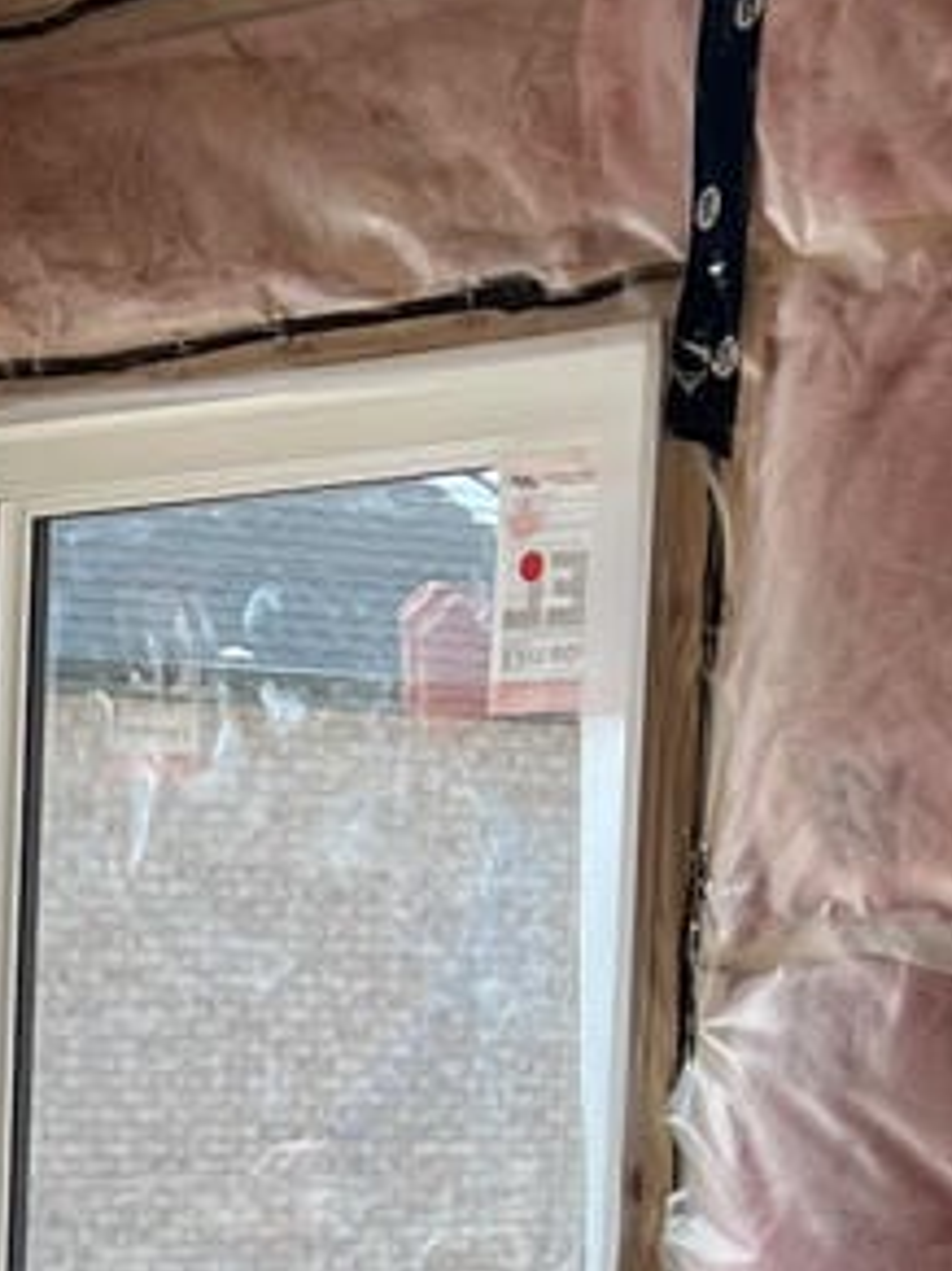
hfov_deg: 9.3
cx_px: -701
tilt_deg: -6.7
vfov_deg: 12.4
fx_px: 5578
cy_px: 1848
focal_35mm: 152
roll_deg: +0.2
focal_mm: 5.7
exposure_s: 1/351
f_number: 1.5
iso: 50
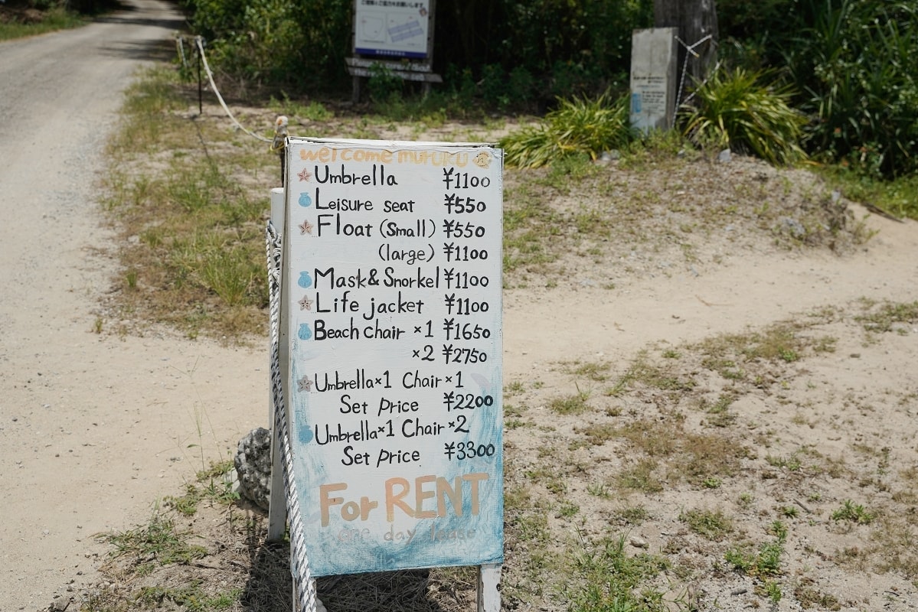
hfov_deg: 47.4
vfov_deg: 32.6
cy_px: 306
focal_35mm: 41
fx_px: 1046
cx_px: 459
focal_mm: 41
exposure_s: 1/400
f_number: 6.3
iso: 100
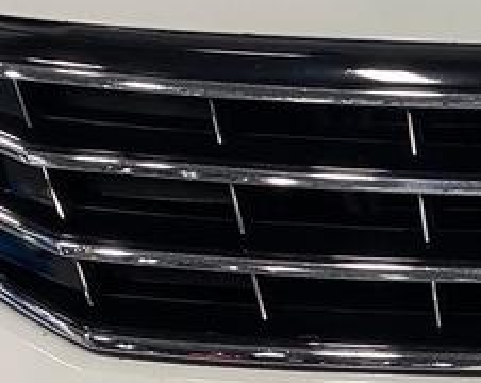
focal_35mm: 144
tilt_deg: -18.0
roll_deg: -0.3
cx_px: 868
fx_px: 2046
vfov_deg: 10.7
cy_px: 181
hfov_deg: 12.3
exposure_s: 1/120
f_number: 1.8
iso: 64
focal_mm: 4.25
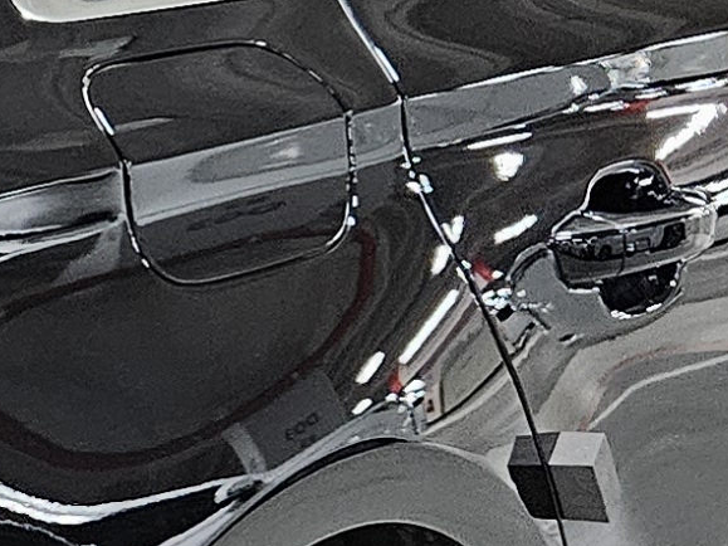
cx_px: -673
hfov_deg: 11.4
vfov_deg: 9.3
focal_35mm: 159
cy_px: 435
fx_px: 3343
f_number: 1.8
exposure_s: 1/120
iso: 1000
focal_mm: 5.4
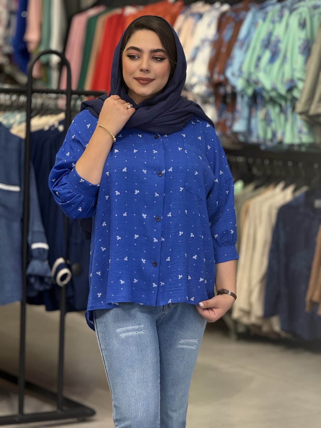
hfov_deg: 12.3
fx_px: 1484
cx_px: 160
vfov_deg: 16.4
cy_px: 214
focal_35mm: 120
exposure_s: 1/100
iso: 64
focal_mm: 15.66
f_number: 2.8
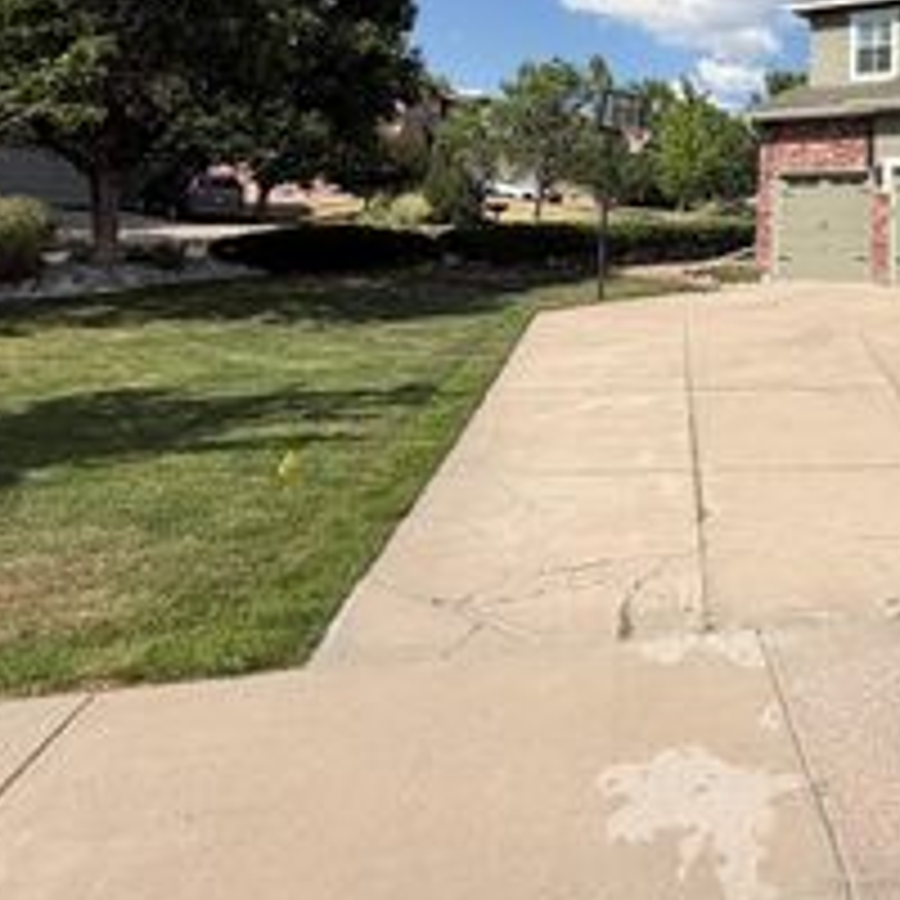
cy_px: 106
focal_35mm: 31
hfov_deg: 44.3
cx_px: 909
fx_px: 912
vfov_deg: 47.7
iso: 20
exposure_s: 1/1211
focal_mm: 2.22
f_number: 2.2
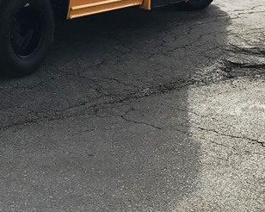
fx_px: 713
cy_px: -88
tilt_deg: -3.7
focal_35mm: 91
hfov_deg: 19.9
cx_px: -43
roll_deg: +0.5
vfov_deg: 15.8
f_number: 1.8
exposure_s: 1/3300
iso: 20
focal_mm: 3.99
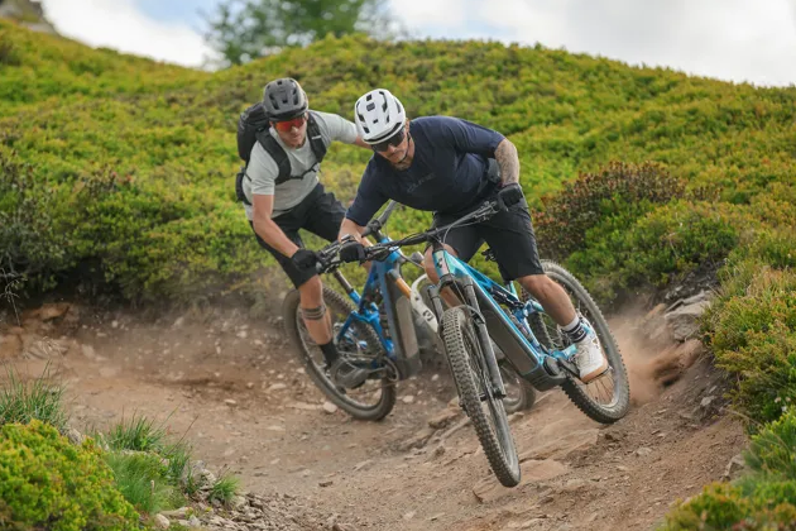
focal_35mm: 254
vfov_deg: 5.4
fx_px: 5616
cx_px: 356
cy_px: 327
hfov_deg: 8.1
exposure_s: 1/2500
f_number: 2.8
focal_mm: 200
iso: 400
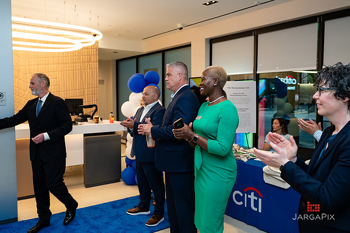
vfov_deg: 41.9
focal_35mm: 31
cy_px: 116
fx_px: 305
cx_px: 175
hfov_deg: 59.8
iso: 400
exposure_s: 1/160
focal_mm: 29.5
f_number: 4
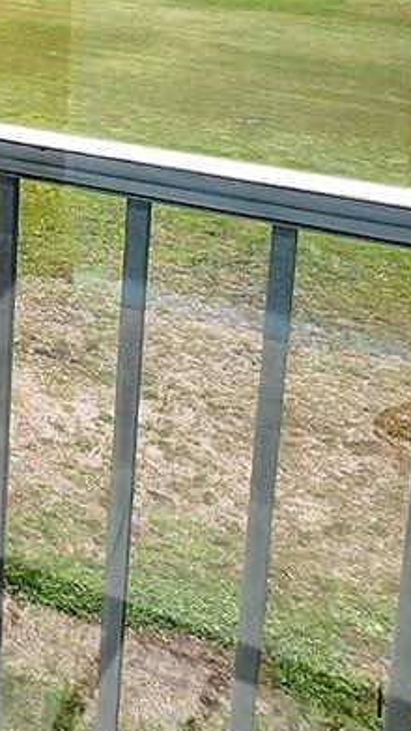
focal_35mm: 58
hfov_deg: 15.8
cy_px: -79
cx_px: -437
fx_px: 1123
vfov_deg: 31.8
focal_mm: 2.2
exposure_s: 1/1461
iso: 50
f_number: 2.2
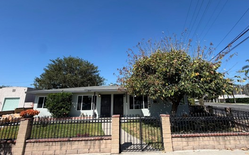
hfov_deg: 91.0
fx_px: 122
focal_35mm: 18
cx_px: 132
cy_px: 67
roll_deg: +1.7
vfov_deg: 64.7
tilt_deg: +15.7
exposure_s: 1/770
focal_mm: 2.22
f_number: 2.2
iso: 20
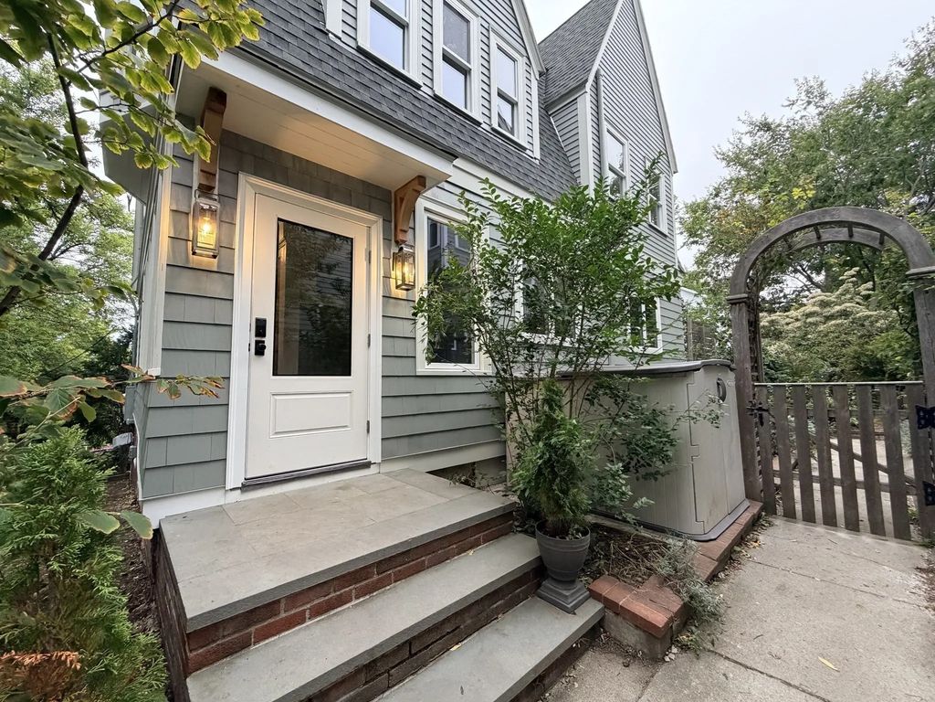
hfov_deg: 102.1
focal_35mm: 14
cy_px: 351
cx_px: 468
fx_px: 378
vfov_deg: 85.7
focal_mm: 2.22
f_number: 2.2
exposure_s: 1/107
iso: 320
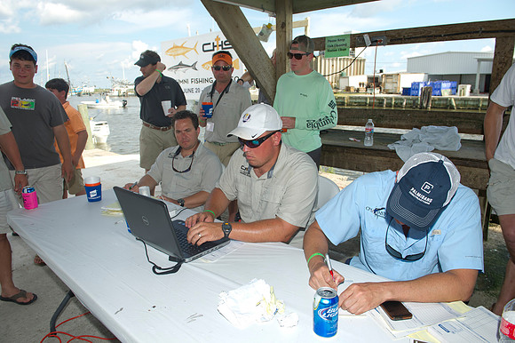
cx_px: 258
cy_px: 172
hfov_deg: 73.8
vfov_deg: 53.1
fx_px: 343
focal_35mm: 24
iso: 125
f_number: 6.3
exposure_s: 1/200
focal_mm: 24
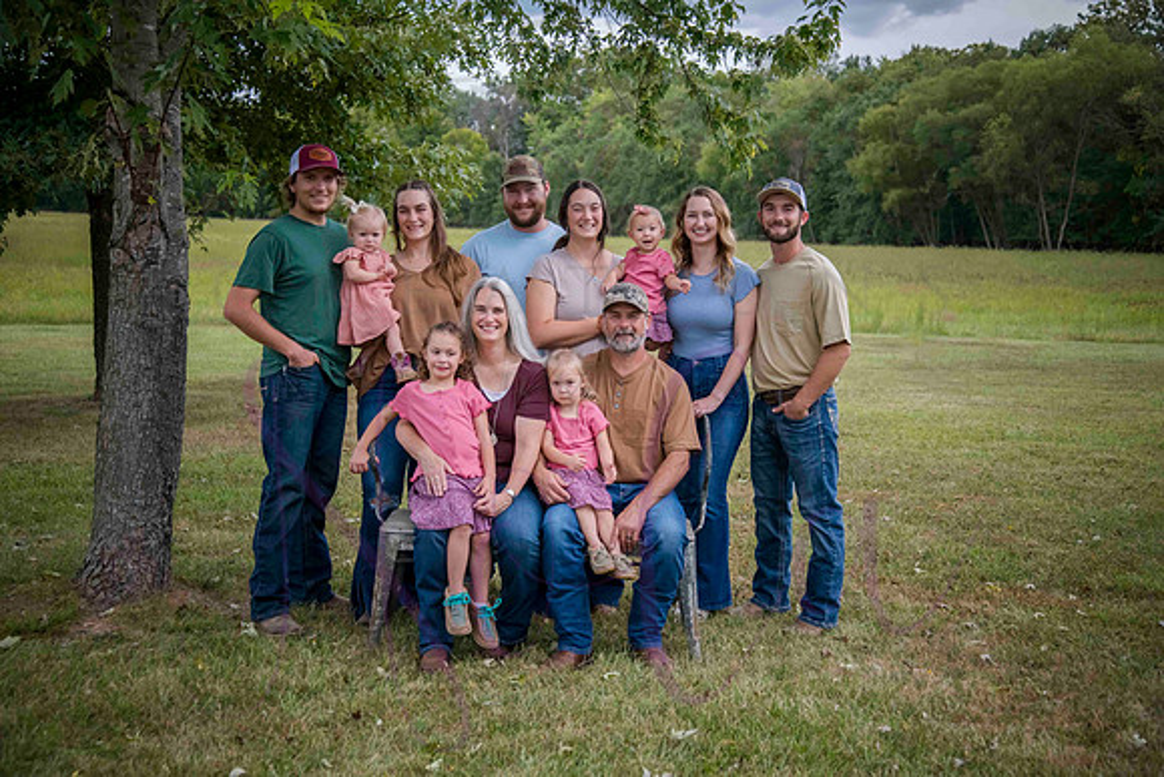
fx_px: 1617
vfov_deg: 27.0
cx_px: 582
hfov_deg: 39.6
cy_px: 388
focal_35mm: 50
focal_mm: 50
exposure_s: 1/640
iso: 400
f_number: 4.2
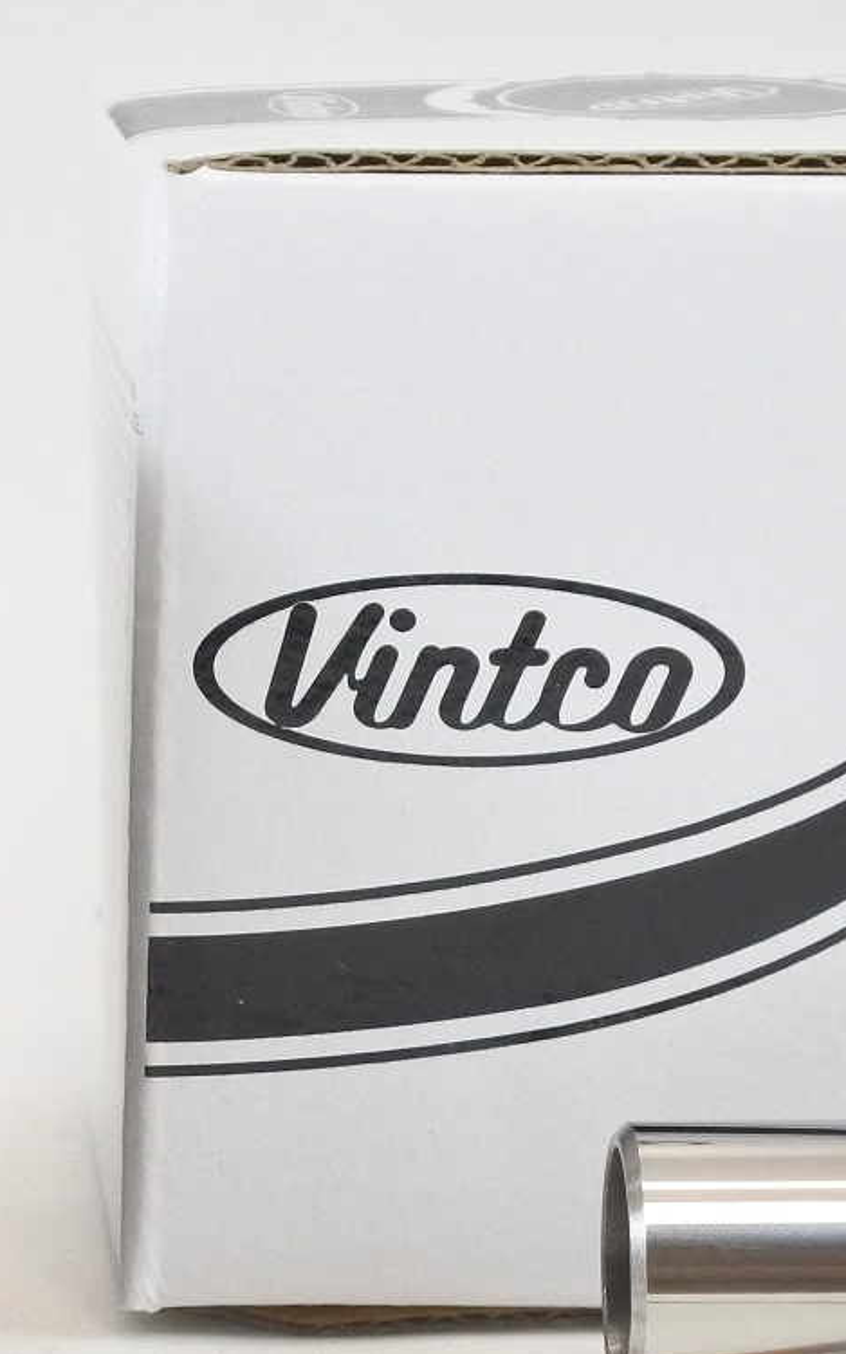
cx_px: 118
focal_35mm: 159
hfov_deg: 8.2
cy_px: 1005
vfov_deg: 13.1
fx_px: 5863
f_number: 4.8
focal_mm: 21
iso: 720
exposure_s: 1/125
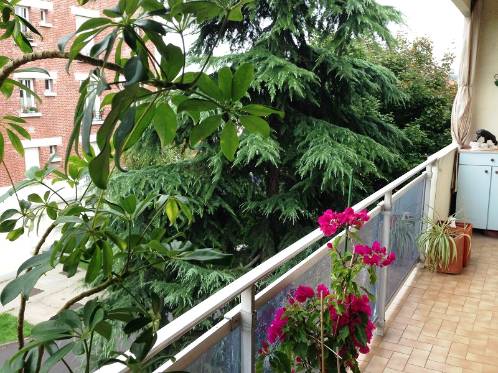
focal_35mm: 33
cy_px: 186
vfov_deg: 42.9
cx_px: 249
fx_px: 475
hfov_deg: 55.4
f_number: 2.4
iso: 50
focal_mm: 4.12
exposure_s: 1/144
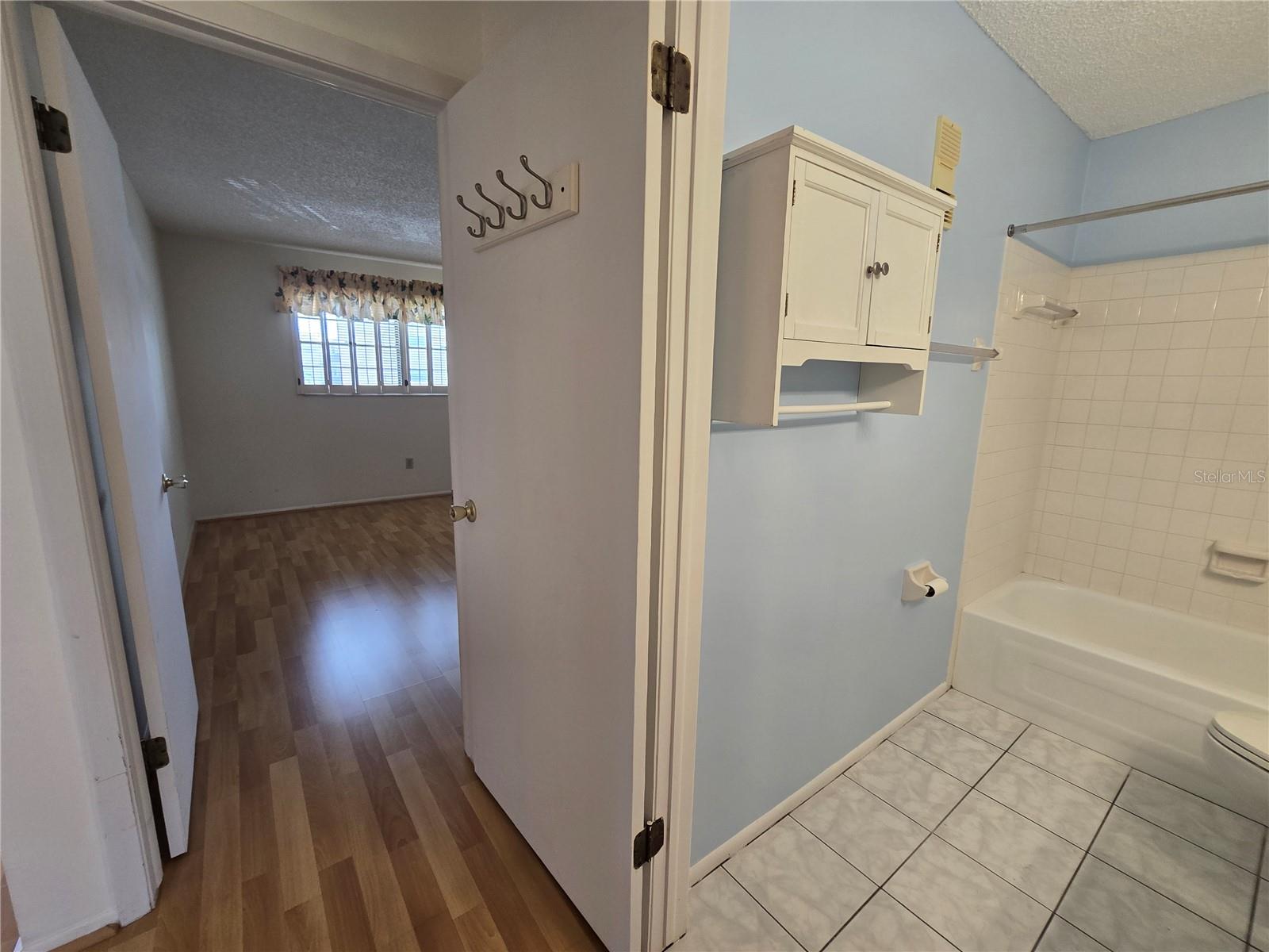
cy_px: 476
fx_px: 477
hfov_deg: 106.2
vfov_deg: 89.9
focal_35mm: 13
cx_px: 634
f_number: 2.2
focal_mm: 2.2
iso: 100
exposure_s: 1/60
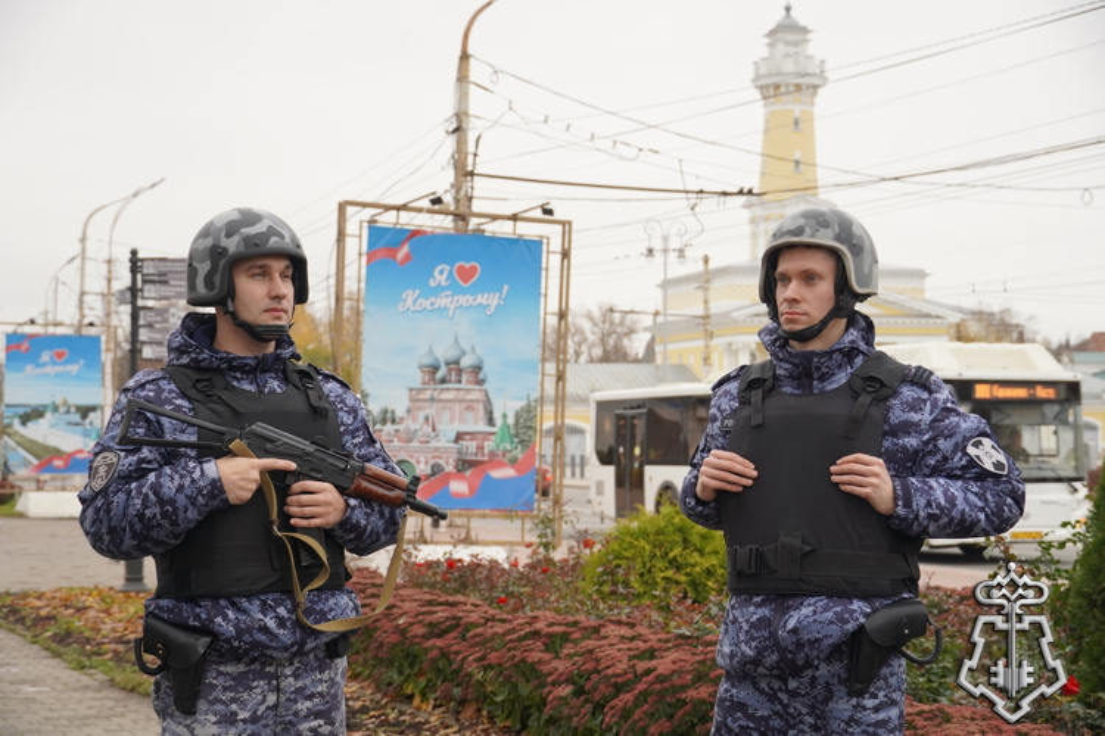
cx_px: 552
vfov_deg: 20.2
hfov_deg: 29.9
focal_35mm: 68
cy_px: 368
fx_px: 2072
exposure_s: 1/160
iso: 250
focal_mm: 45
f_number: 5
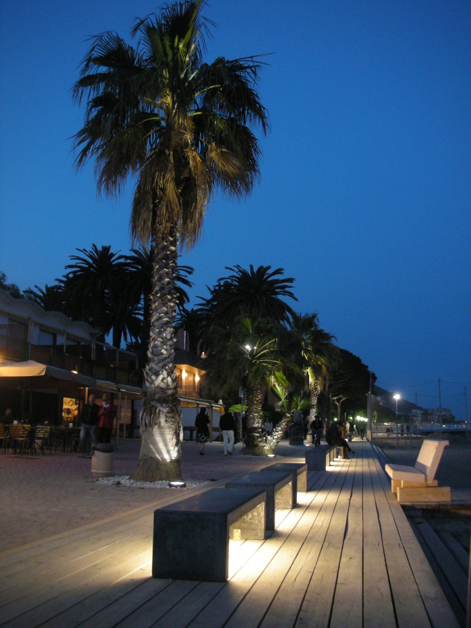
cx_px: 236
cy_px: 314
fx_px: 635
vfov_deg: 52.6
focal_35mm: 35
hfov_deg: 40.7
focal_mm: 5.8
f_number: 2.8
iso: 200
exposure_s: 1/6.5
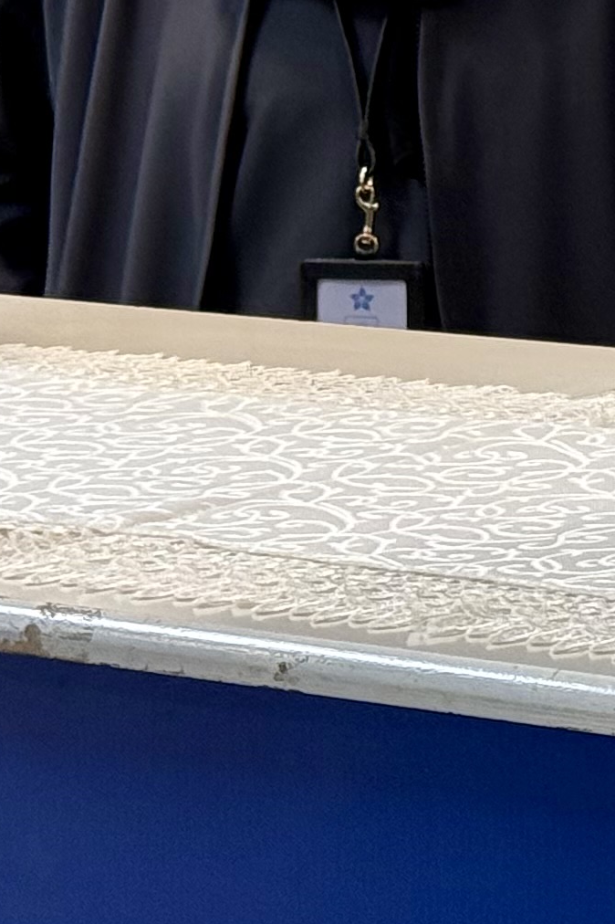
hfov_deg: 6.4
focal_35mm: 199
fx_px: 5102
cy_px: -68
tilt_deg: -5.0
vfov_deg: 10.2
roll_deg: +0.8
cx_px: 1695
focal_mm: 6.76
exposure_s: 1/120
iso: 160
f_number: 1.78
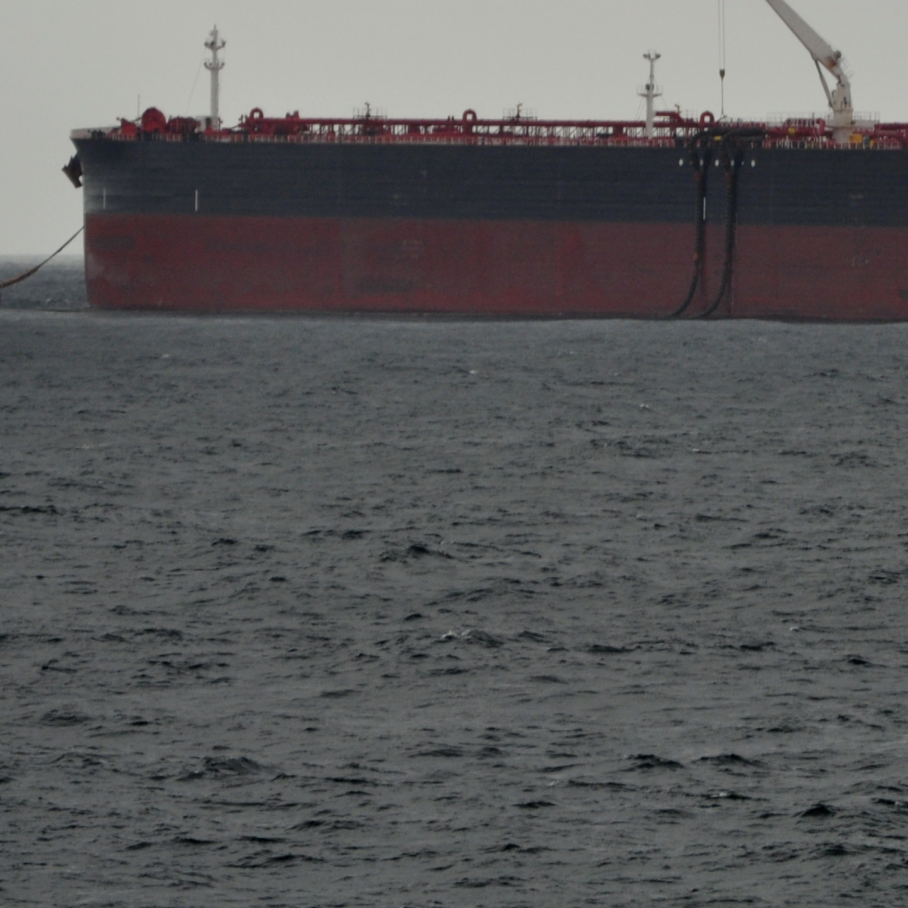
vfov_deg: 4.7
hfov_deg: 4.7
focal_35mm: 374
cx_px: 1017
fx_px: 11099
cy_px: 98
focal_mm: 102
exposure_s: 1/125
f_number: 5.6
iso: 360
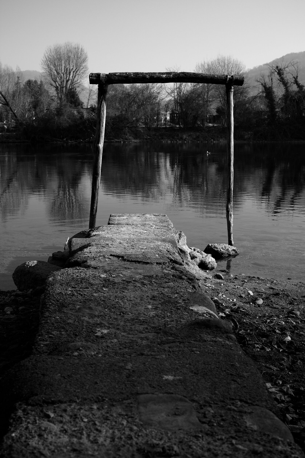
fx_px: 572
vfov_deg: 43.6
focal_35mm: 45
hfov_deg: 29.9
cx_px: 152
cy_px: 229
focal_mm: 30
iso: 100
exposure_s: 1/250
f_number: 5.6
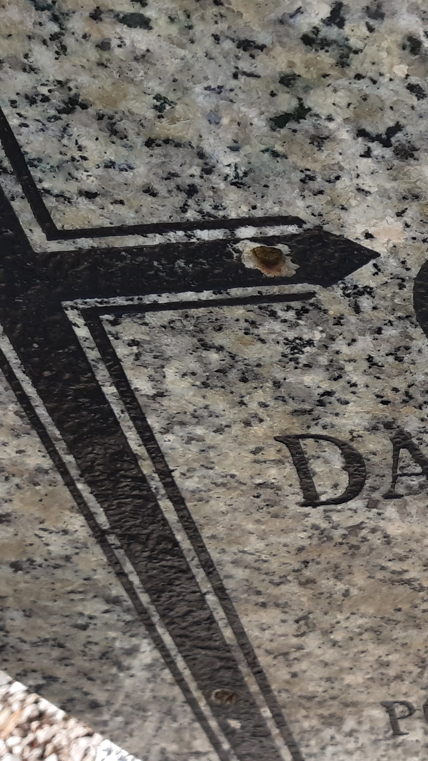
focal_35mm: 60
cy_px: 368
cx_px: 726
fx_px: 1210
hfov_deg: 17.1
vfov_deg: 34.9
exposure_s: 1/583
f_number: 1.7
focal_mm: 3.92
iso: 40
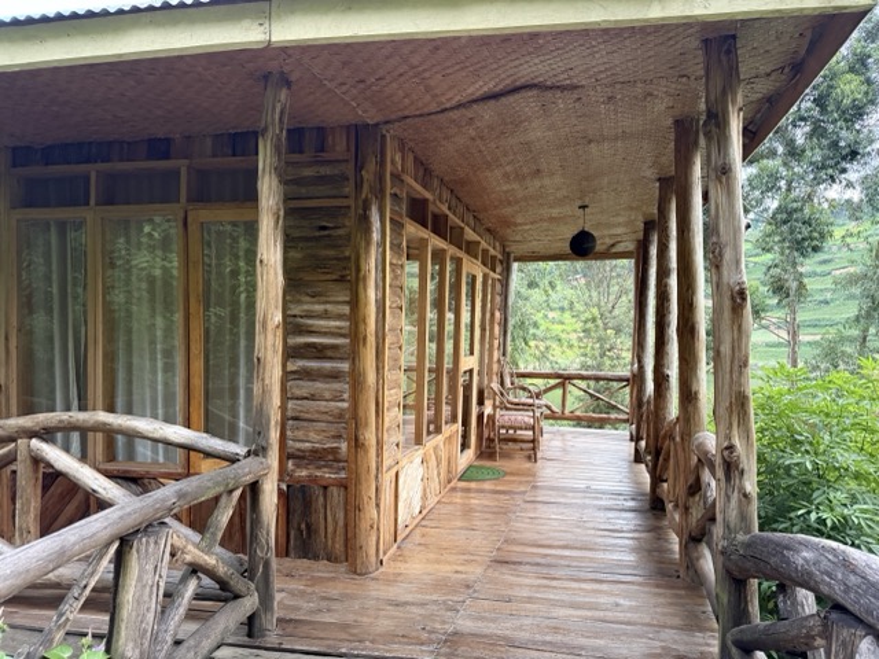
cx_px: 440
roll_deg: +0.3
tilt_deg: -0.5
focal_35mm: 24
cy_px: 330
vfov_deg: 56.8
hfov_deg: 71.6
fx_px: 609
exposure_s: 1/60
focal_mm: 6.76
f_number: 1.78
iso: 500
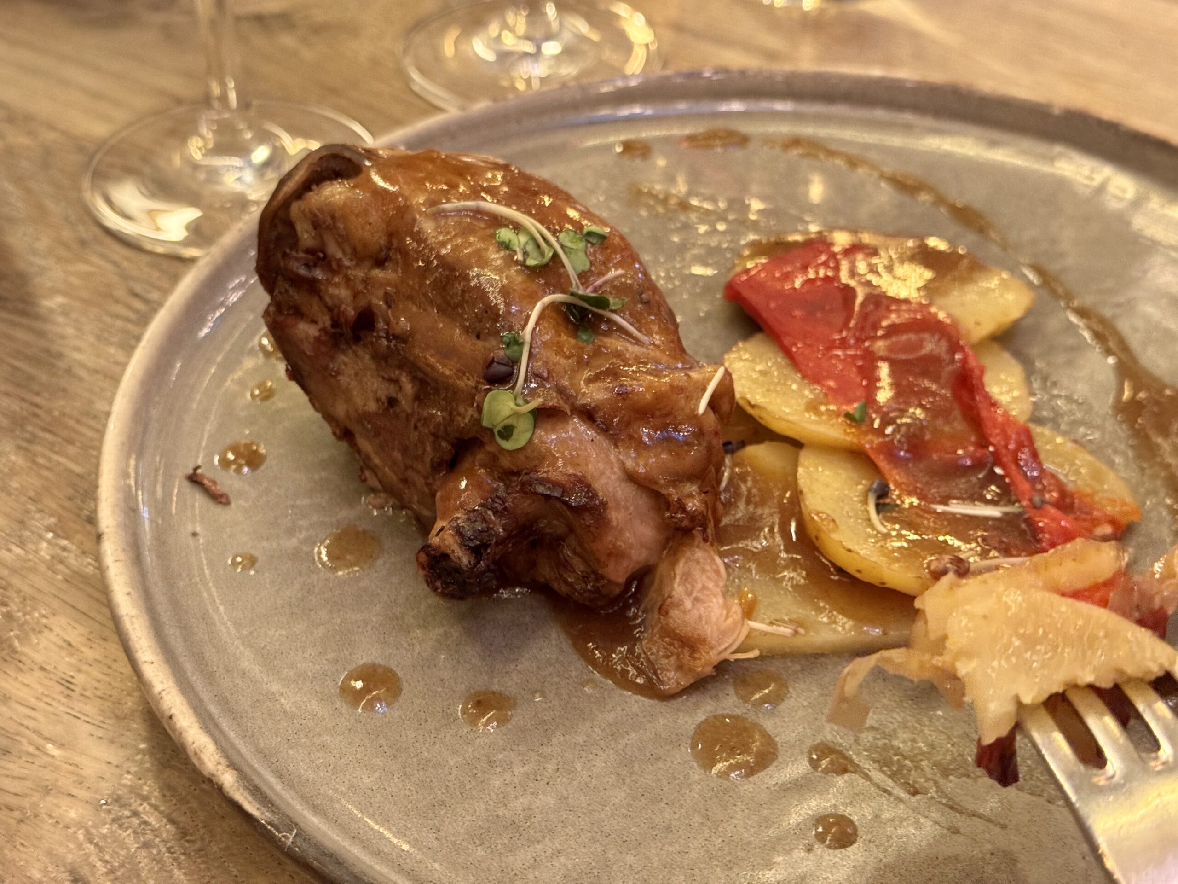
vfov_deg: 30.3
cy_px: 442
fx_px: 1633
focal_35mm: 48
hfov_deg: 39.7
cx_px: 589
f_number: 1.78
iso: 400
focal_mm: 6.76
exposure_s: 1/33
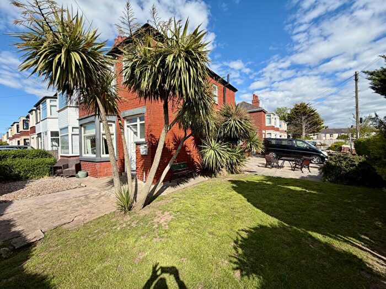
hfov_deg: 102.1
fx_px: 156
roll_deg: +1.7
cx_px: 193
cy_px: 144
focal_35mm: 14
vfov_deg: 85.7
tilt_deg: -0.5
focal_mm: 2.22
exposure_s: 1/770
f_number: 2.2
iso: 20
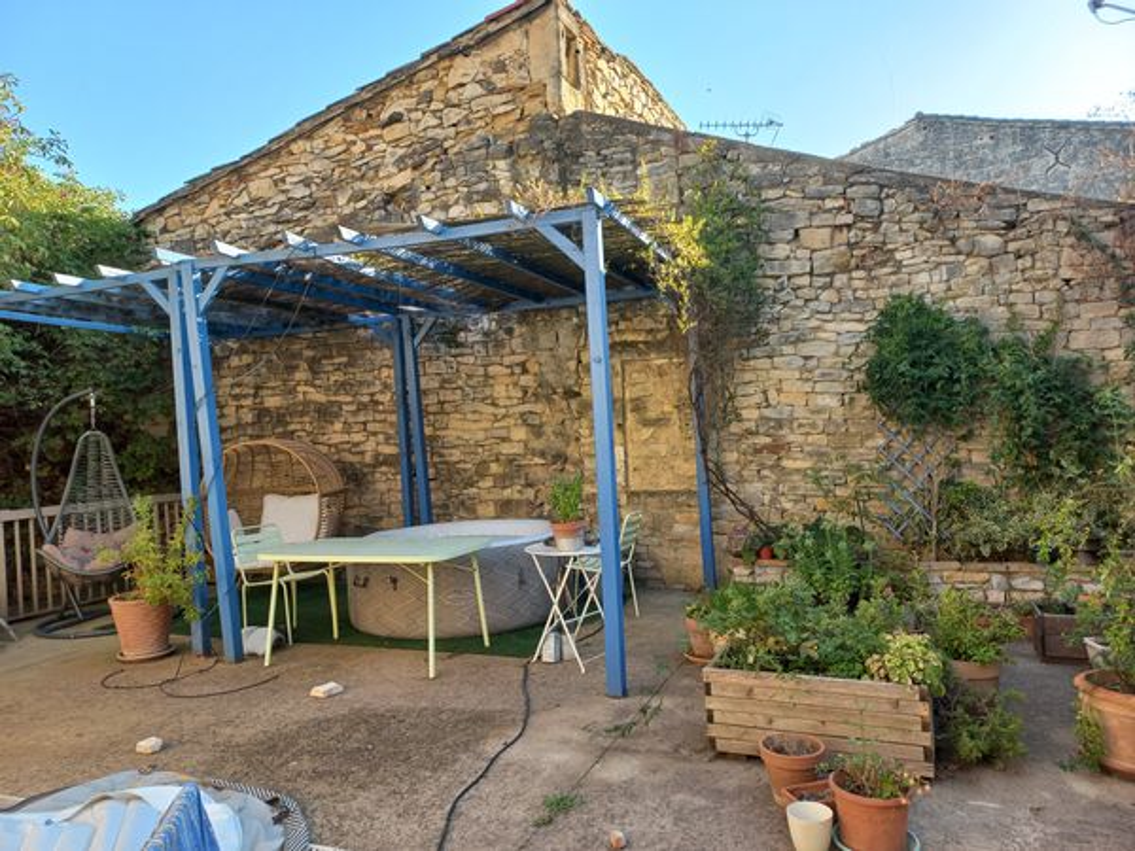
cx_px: 568
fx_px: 820
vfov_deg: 54.9
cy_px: 426
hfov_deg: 69.4
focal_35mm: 25
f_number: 1.8
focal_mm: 4.6
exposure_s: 1/100
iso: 25
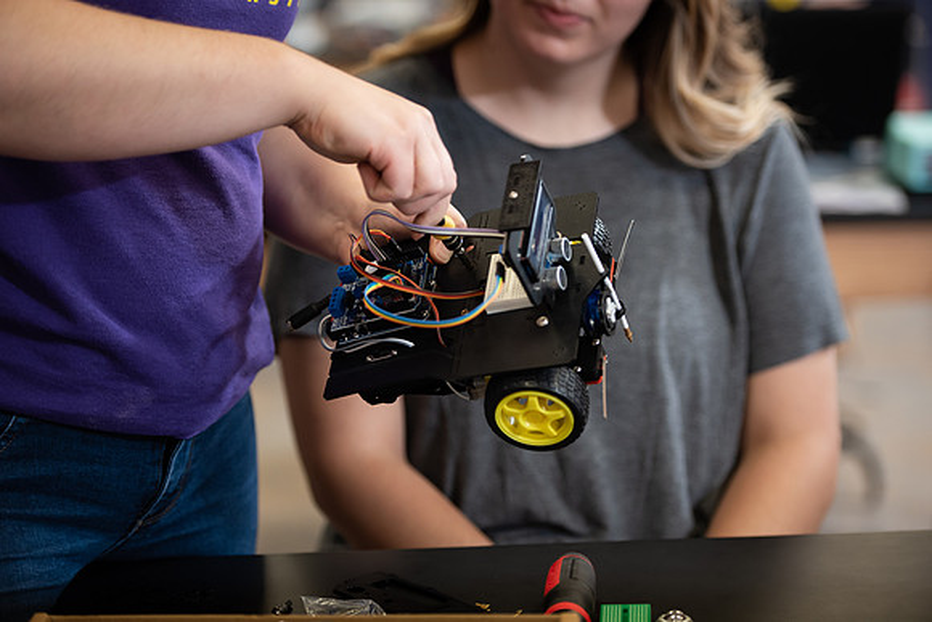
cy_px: 311
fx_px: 2538
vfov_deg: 14.0
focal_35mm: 98
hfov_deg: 20.8
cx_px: 466
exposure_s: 1/250
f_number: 3.2
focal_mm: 98
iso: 800
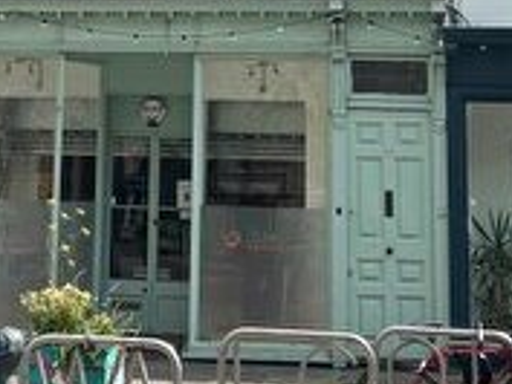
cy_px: -97
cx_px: 165
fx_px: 1524
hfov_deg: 19.0
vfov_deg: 13.9
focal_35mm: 103
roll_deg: -0.8
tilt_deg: +10.6
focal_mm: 5.7
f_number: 1.5
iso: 50
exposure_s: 1/4115
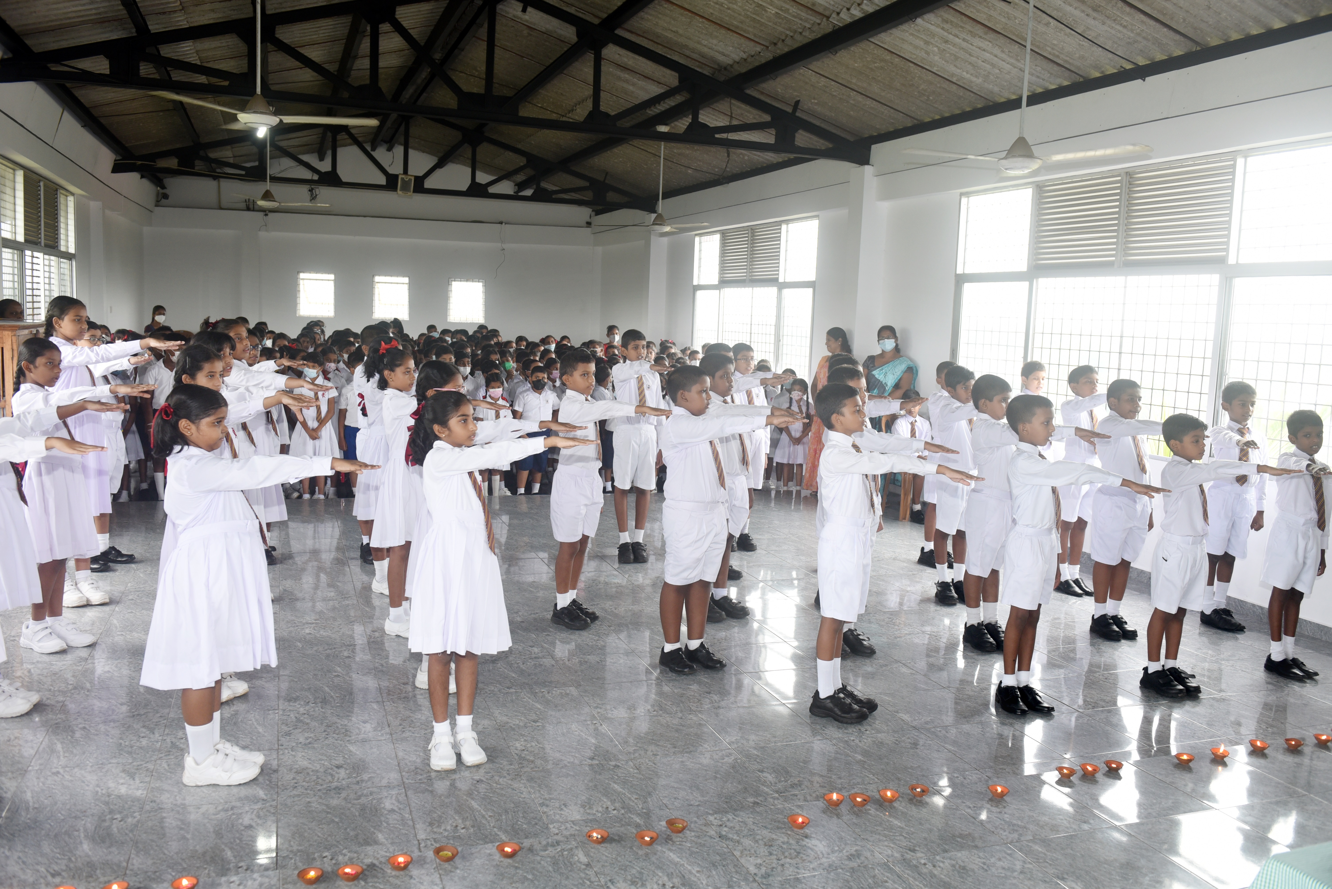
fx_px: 1073
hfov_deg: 63.6
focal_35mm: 29
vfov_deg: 45.0
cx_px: 666
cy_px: 444
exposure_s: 1/125
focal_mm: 29
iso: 800
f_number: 5
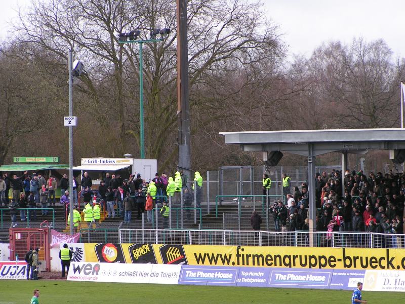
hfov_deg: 9.6
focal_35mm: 206
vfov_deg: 7.2
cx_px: 202
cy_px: 152
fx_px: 2410
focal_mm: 31.5
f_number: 4.5
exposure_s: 1/250
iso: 50
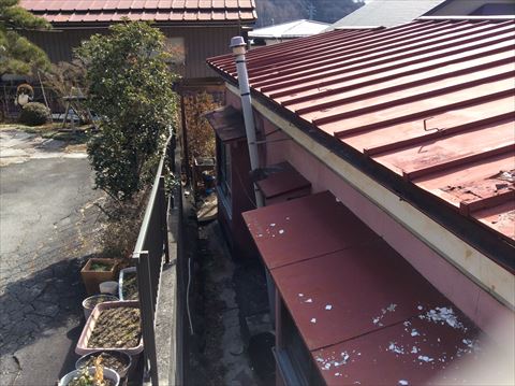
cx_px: 258
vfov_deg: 42.9
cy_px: 193
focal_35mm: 33
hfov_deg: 55.4
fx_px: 490
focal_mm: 3.3
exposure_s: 1/476
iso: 32
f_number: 2.4
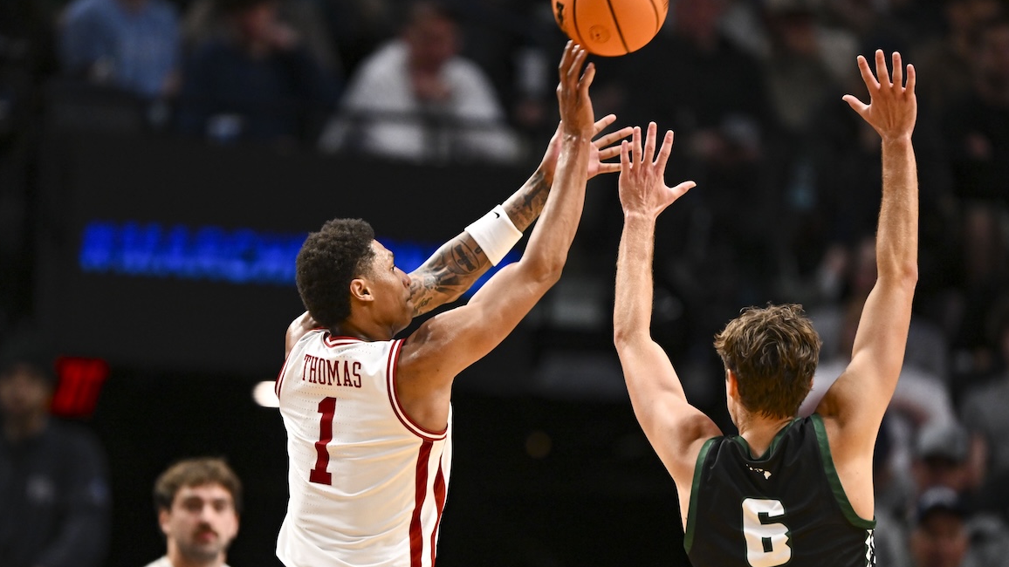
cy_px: 315
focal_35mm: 435
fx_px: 11637
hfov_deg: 5.0
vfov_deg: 2.8
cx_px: 490
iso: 2000
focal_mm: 400
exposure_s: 1/1000
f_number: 2.8
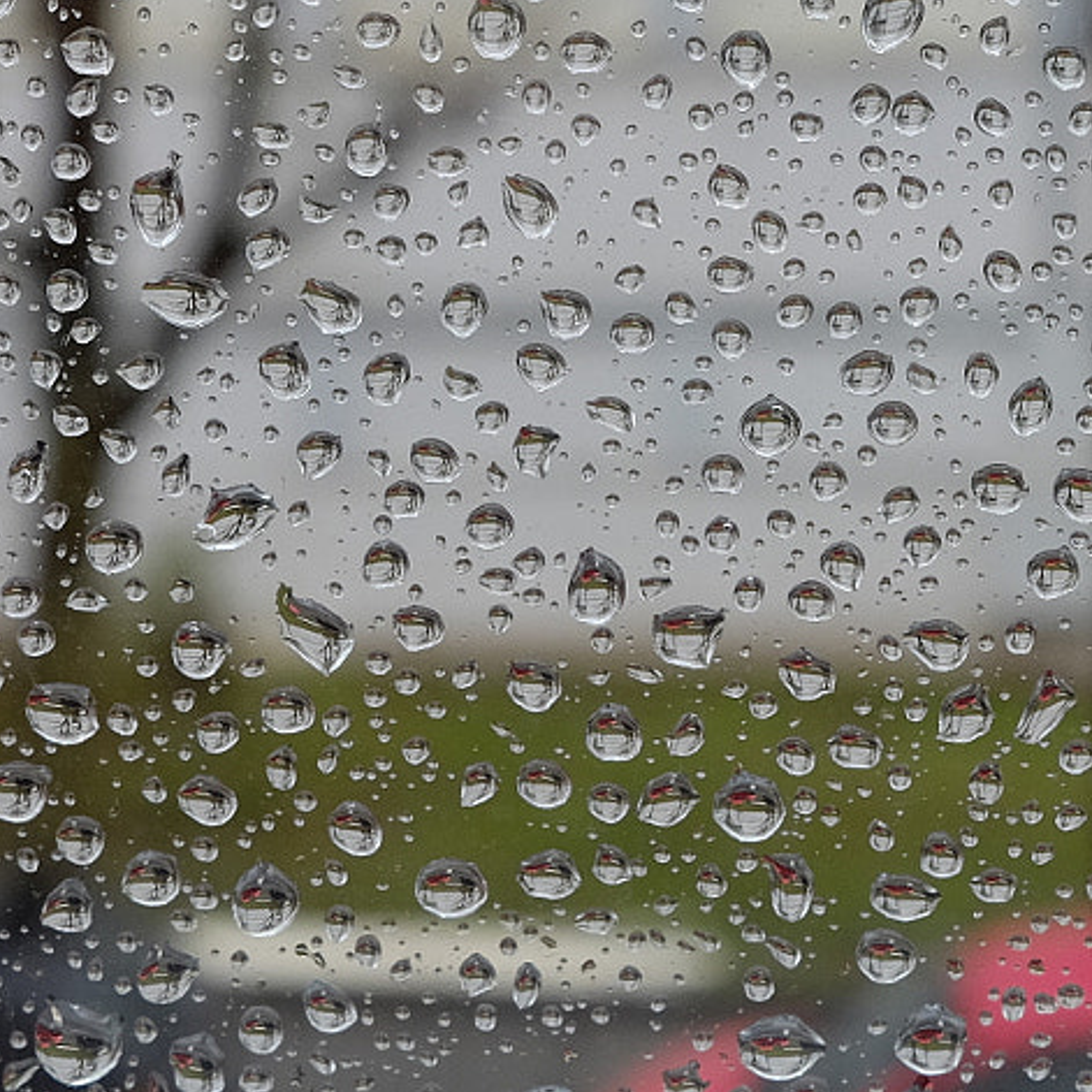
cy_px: 566
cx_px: 1039
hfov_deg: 16.9
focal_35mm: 101
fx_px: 3605
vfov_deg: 17.2
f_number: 8
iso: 800
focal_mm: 23
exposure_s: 1/60
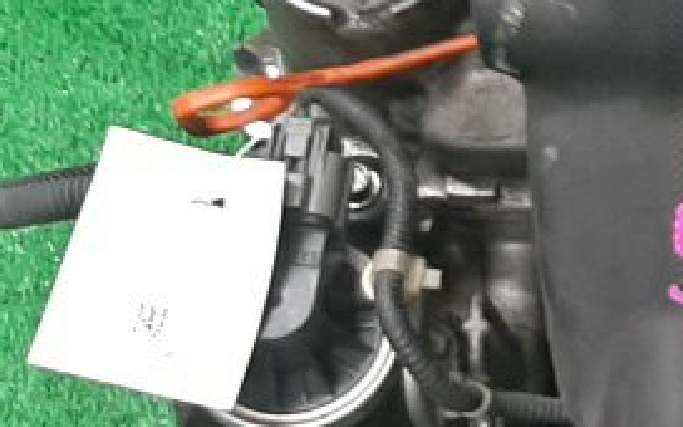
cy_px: 241
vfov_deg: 9.0
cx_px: 1233
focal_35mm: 146
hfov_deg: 13.0
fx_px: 2718
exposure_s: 1/50
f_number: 1.7
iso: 121
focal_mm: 3.93
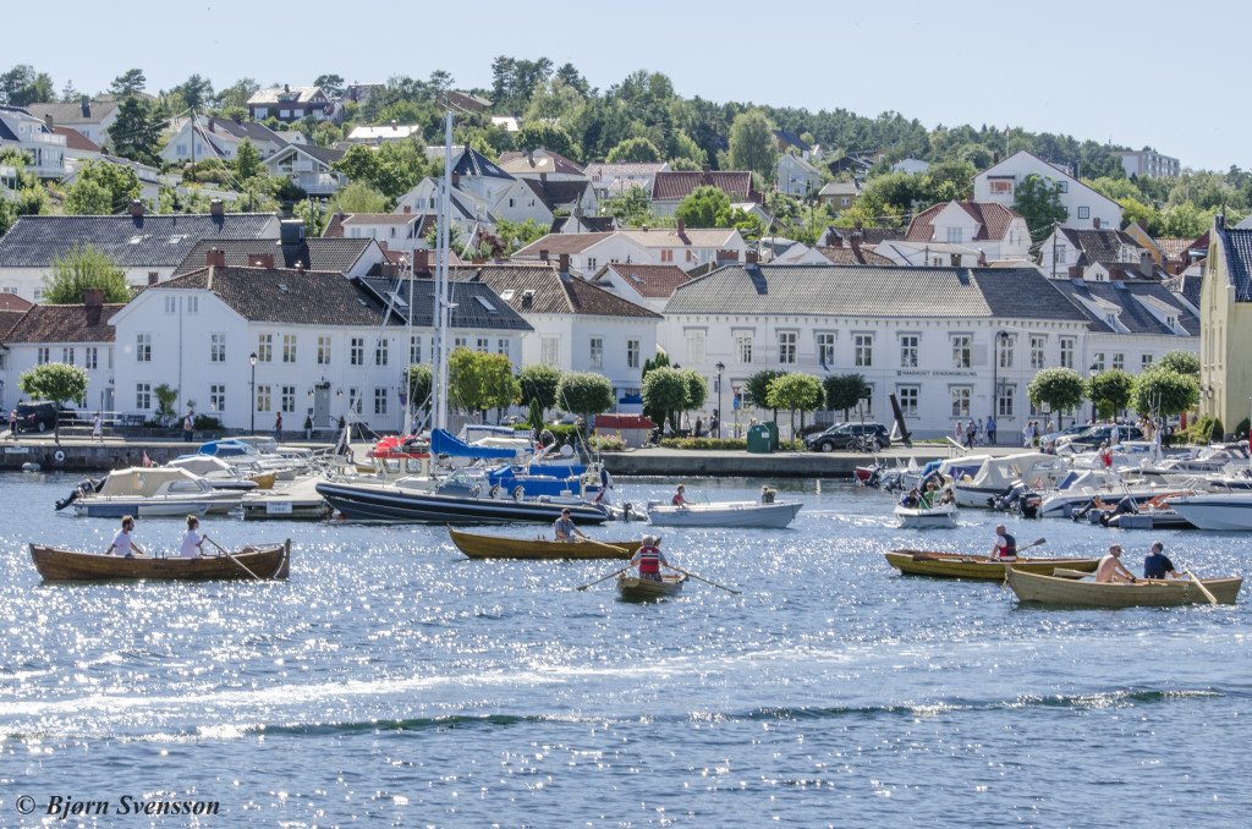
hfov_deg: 19.5
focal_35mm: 105
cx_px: 626
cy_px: 414
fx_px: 3644
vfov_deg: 13.0
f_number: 13
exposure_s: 1/80
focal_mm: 70
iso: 100
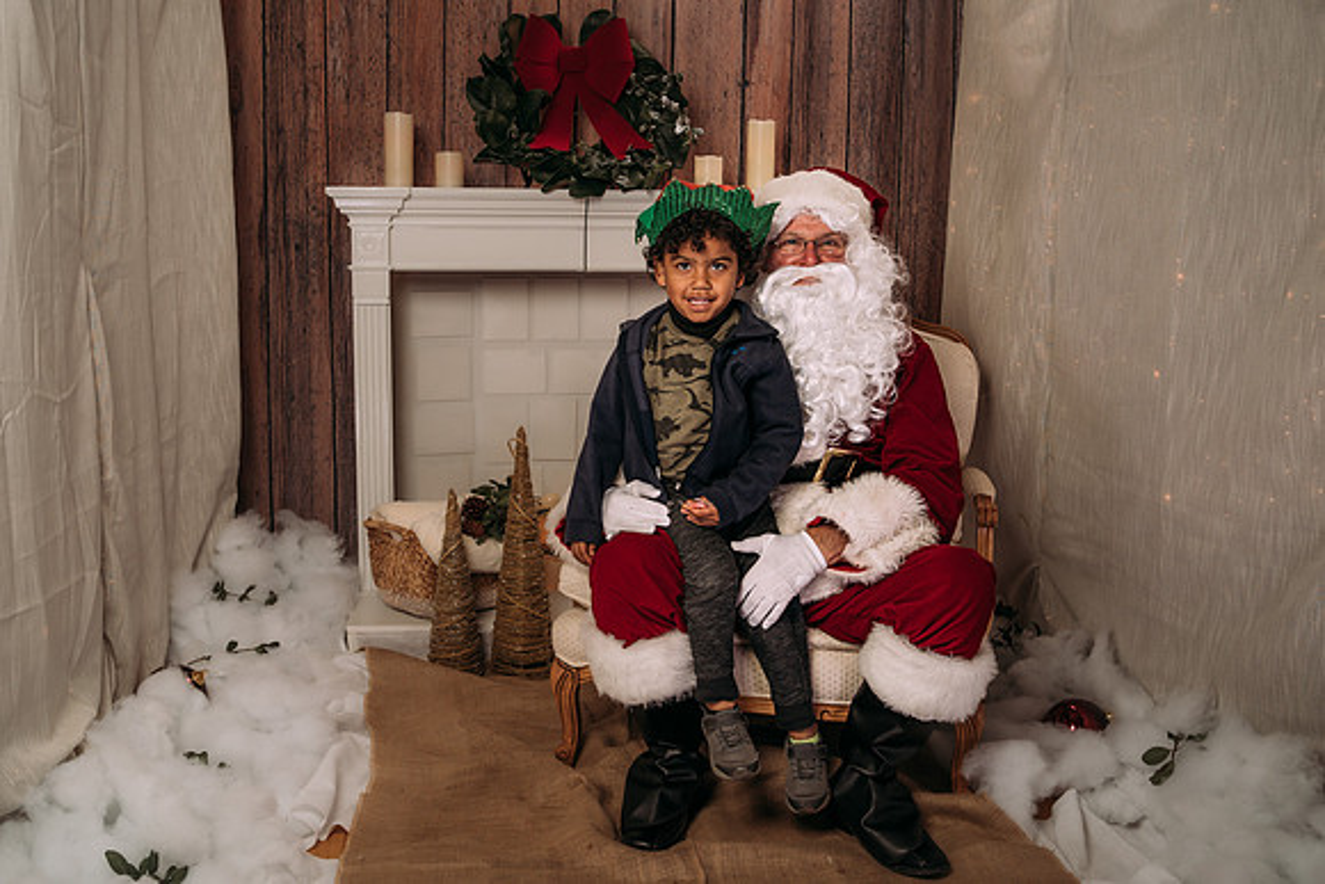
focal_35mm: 38
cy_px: 429
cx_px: 633
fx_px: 1398
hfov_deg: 50.7
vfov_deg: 35.1
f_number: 5.6
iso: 100
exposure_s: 1/100
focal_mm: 35
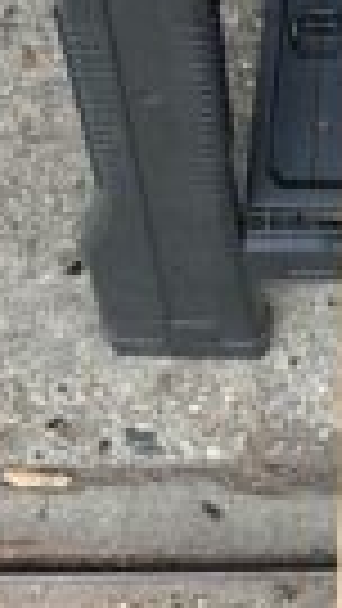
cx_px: 477
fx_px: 2014
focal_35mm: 125
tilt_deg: -64.1
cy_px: -480
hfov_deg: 9.5
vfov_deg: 15.0
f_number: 1.8
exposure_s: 1/128
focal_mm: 3
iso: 16
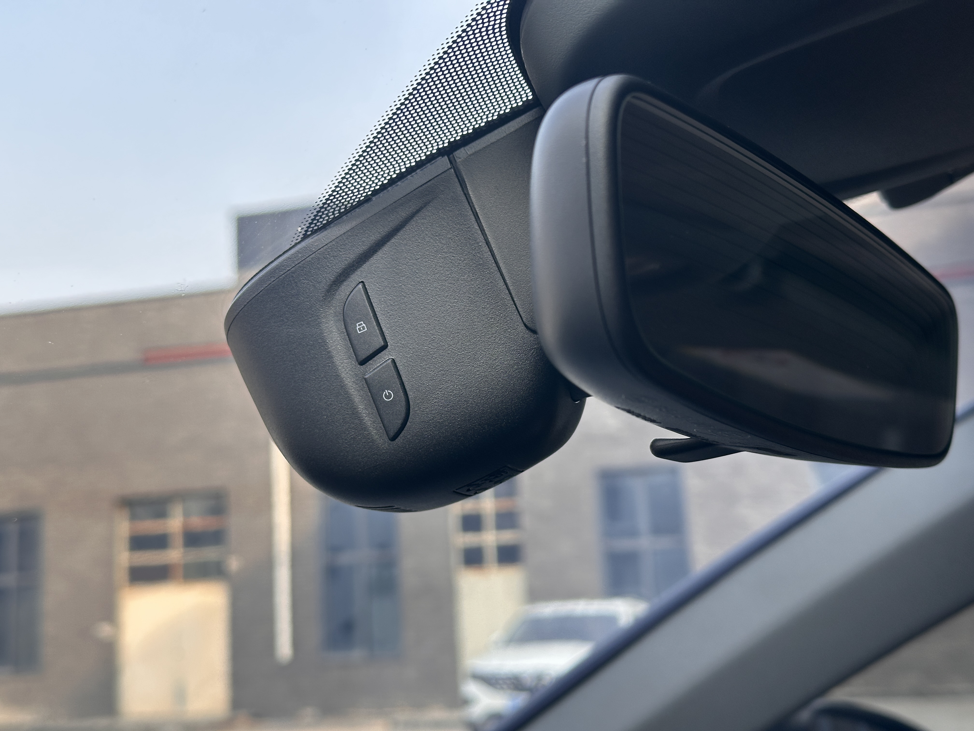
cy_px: 366
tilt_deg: +10.5
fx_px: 1351
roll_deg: +2.2
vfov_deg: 30.3
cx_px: 487
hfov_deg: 39.7
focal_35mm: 48
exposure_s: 1/279
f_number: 1.78
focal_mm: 6.86
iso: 64
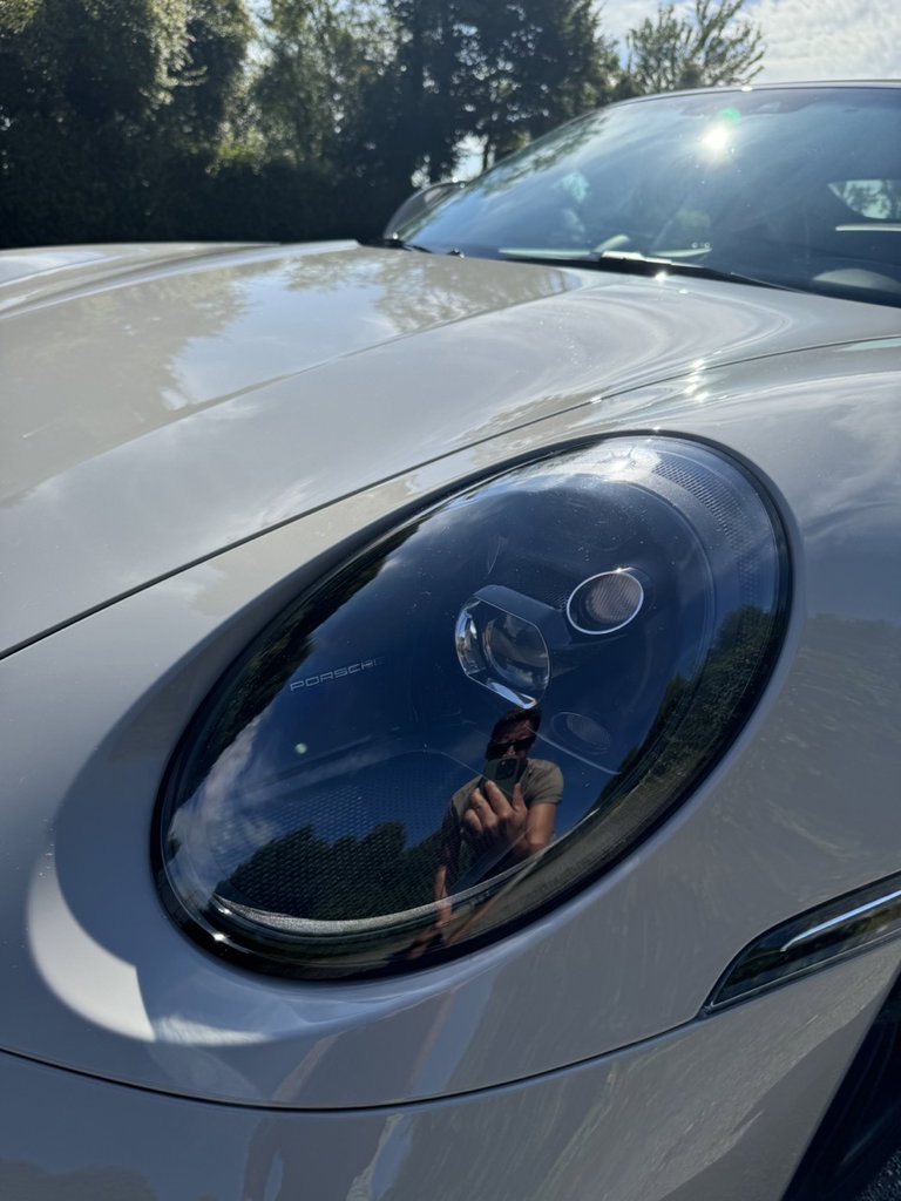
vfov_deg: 71.6
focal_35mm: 24
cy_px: 600
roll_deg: -2.3
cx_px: 450
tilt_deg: -22.7
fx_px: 833
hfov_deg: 56.8
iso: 80
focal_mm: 6.76
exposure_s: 1/4310
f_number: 1.78
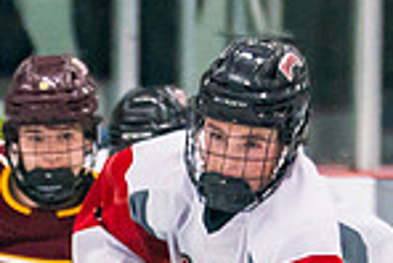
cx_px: 283
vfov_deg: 1.3
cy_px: 498
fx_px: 11790
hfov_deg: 1.9
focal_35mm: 1079
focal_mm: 140
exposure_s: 1/640
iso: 1600
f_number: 2.8
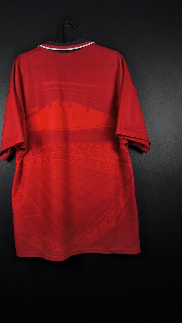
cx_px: 67
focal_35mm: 26
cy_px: 157
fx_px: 223
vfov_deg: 71.9
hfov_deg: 44.0
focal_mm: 6.57
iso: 400
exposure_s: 1/200
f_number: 1.6
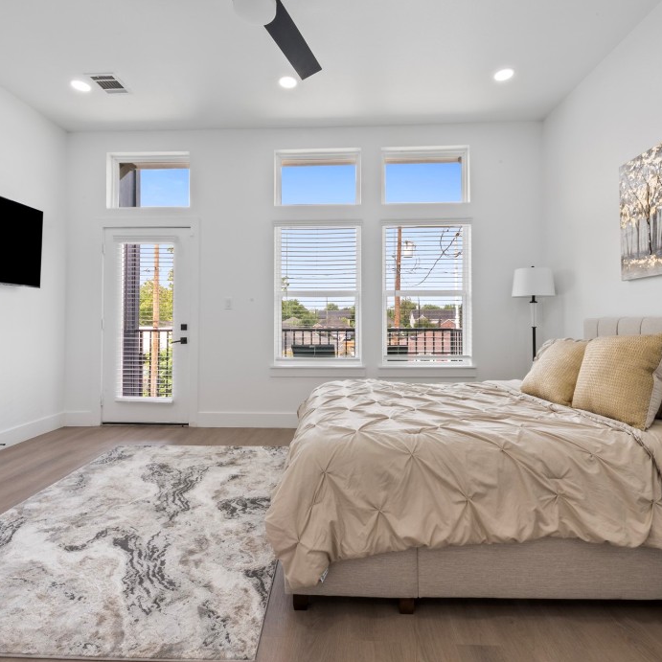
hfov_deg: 84.0
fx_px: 368
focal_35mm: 17
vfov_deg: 83.8
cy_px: 306
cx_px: 328
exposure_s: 3.2
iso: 250
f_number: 9
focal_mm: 12
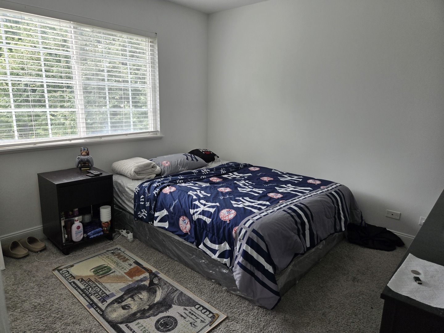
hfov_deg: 73.9
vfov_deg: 58.9
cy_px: 166
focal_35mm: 23
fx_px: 295
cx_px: 222
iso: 64
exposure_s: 1/120
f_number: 1.8
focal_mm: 5.4
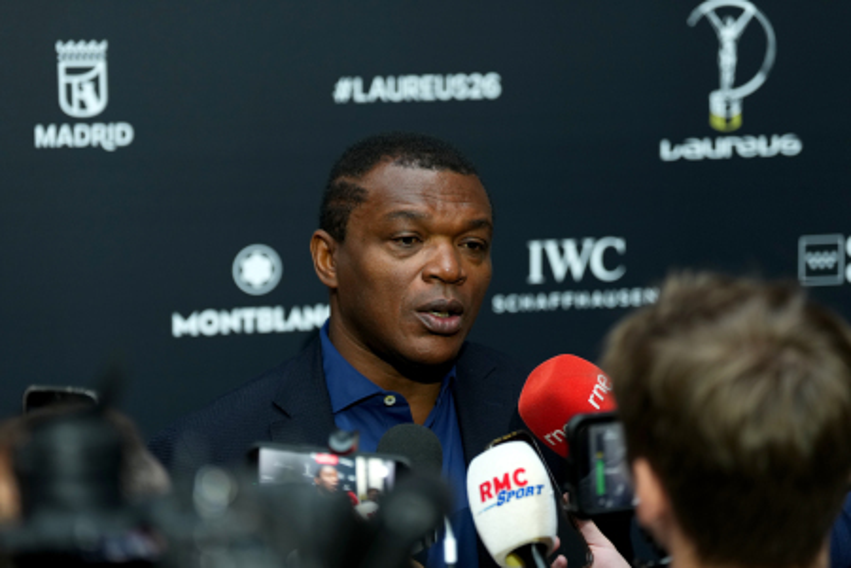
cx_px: 426
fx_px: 3049
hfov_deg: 15.9
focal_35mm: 129
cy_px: 284
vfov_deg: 10.6
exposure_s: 1/320
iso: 640
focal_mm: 129
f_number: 2.8
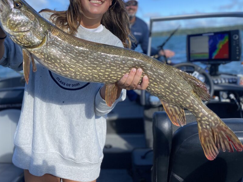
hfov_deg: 55.1
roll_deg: +2.2
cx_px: 102
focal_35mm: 33
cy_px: 67
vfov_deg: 42.6
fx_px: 232
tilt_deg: -7.2
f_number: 1.8
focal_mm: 4.25
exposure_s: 1/1653
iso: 32
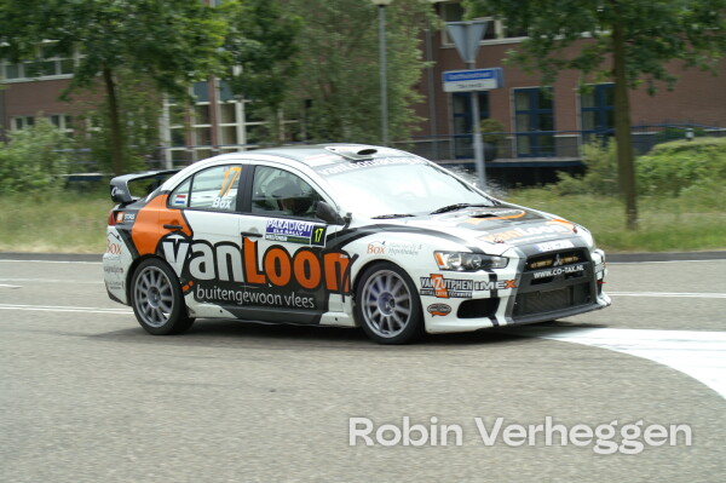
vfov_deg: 12.2
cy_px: 242
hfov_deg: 18.2
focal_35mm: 112
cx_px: 363
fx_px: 2267
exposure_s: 1/250
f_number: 8
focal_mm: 75
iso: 100
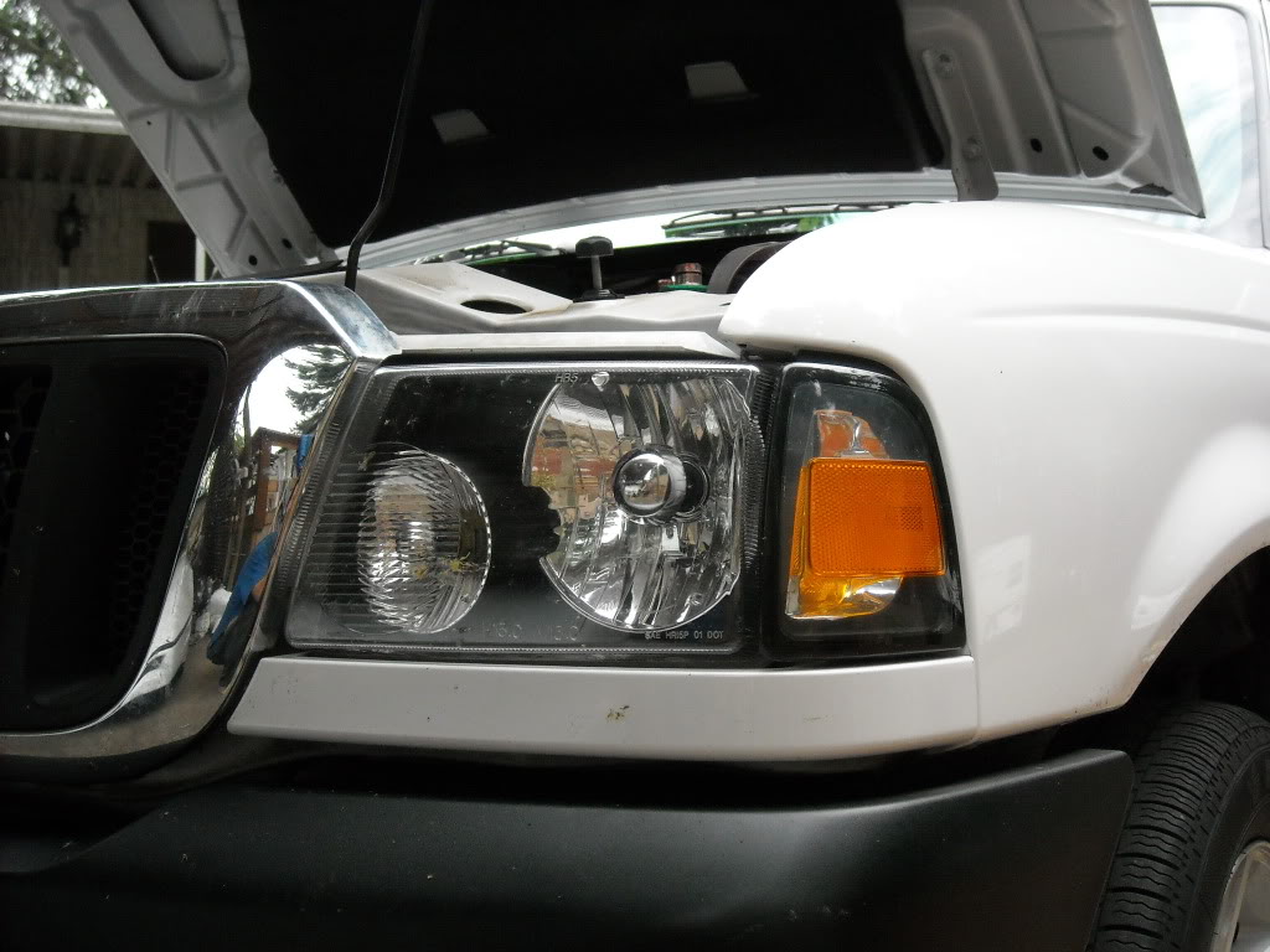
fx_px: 1798
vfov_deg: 29.7
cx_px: 635
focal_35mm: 49
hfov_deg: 38.9
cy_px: 476
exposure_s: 1/228
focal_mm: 7.92
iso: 383
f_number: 3.2
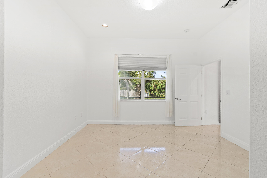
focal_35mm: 15
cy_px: 89
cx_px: 134
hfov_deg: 100.4
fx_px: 111
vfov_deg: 77.3
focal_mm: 10
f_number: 8
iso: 100
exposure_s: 1/4
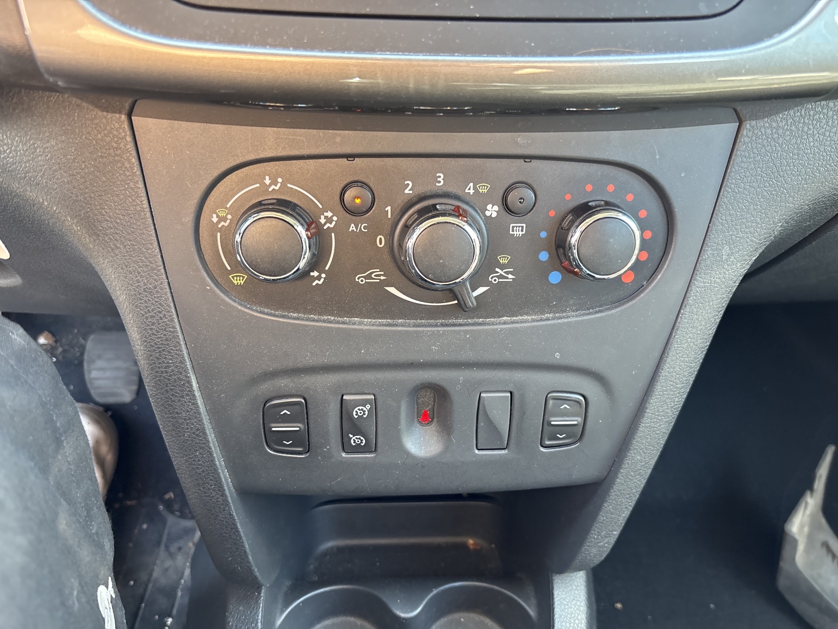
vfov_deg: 53.1
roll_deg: -0.8
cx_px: 419
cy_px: 314
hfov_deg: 67.3
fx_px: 629
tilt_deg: -33.5
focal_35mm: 26
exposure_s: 1/60
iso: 200
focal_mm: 5.96
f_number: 1.6
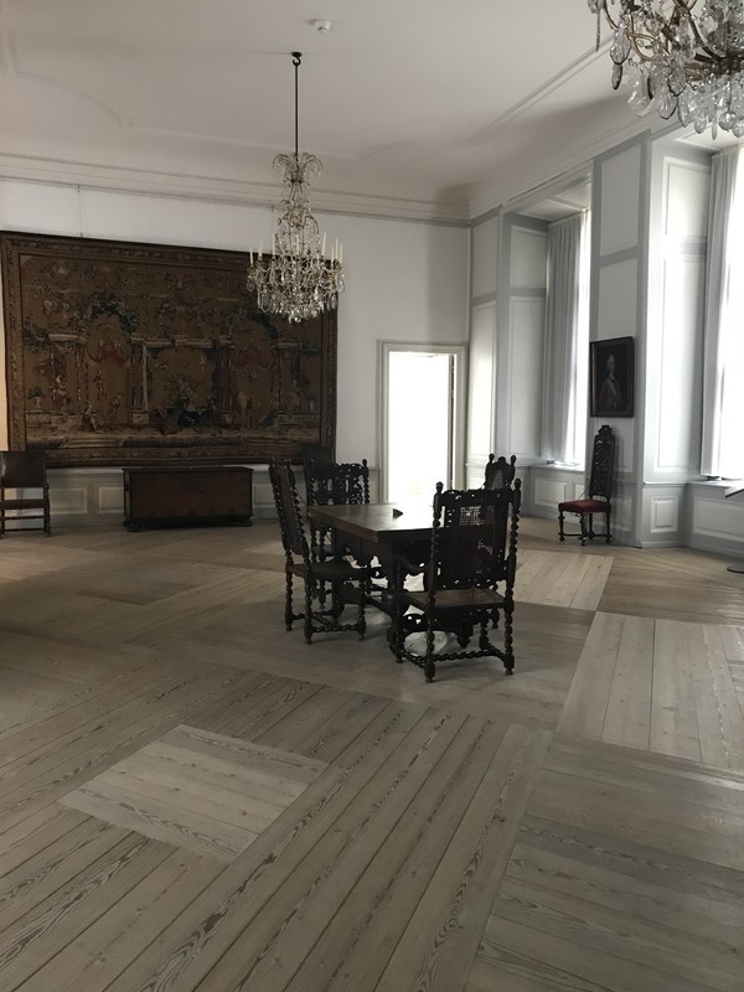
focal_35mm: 28
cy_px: 496
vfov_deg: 63.4
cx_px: 372
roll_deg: +0.4
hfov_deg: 49.7
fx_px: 802
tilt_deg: -5.4
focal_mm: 3.99
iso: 80
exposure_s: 1/17
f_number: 1.8
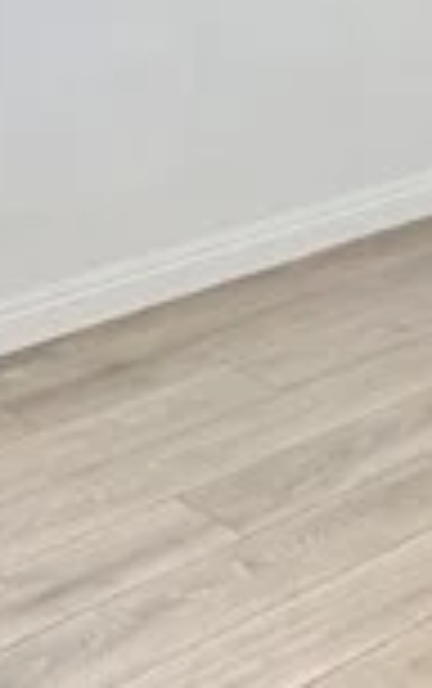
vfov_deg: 18.4
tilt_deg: +1.0
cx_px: 544
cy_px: -373
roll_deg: +0.0
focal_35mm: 99
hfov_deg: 12.9
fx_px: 1860
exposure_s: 1/121
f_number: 2.2
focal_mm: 2.22
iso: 64
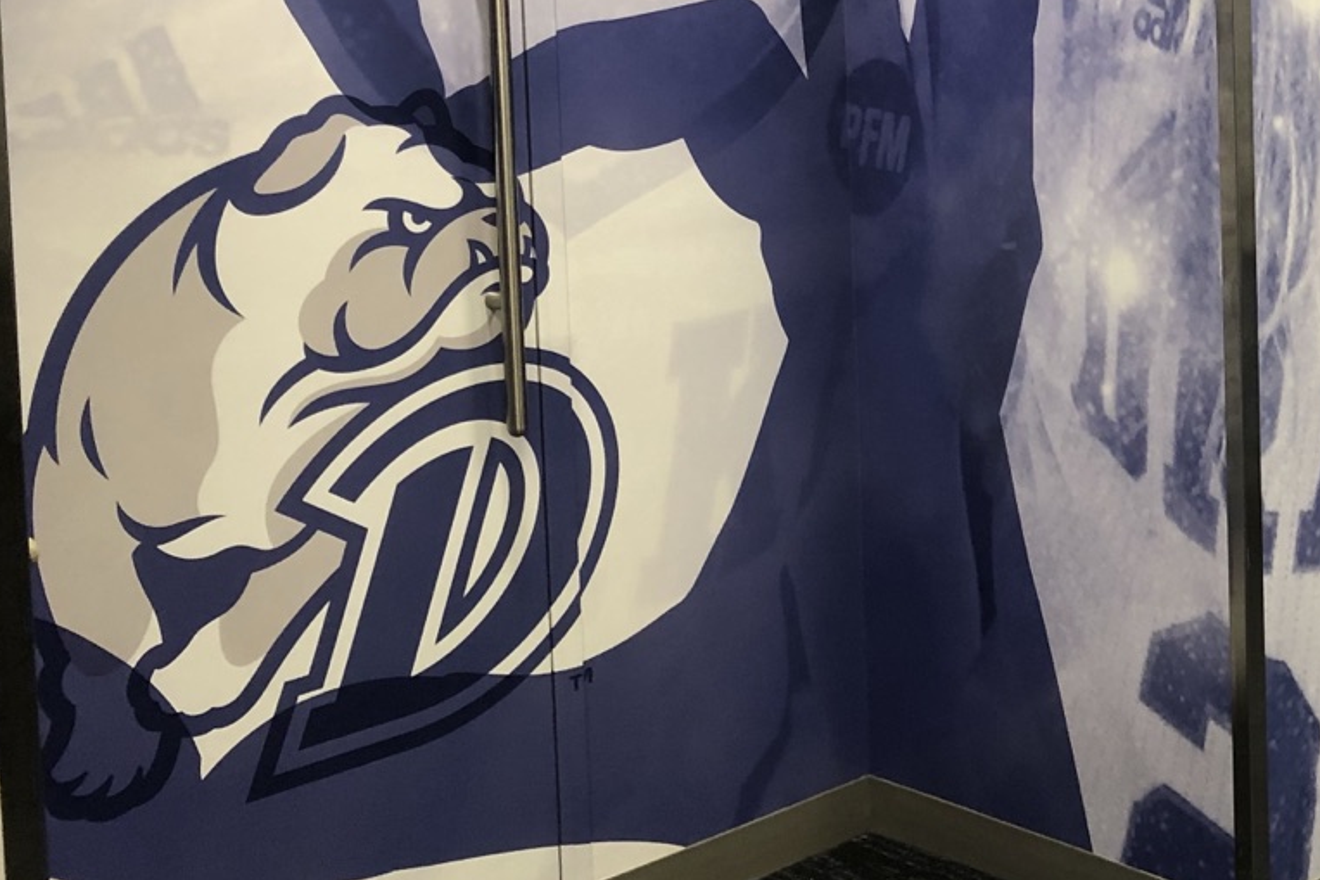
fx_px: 2236
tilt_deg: -5.2
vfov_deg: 21.6
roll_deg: +1.8
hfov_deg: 30.4
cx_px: 1342
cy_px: 40
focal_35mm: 61
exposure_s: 1/15
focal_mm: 3.99
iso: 40
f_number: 1.8
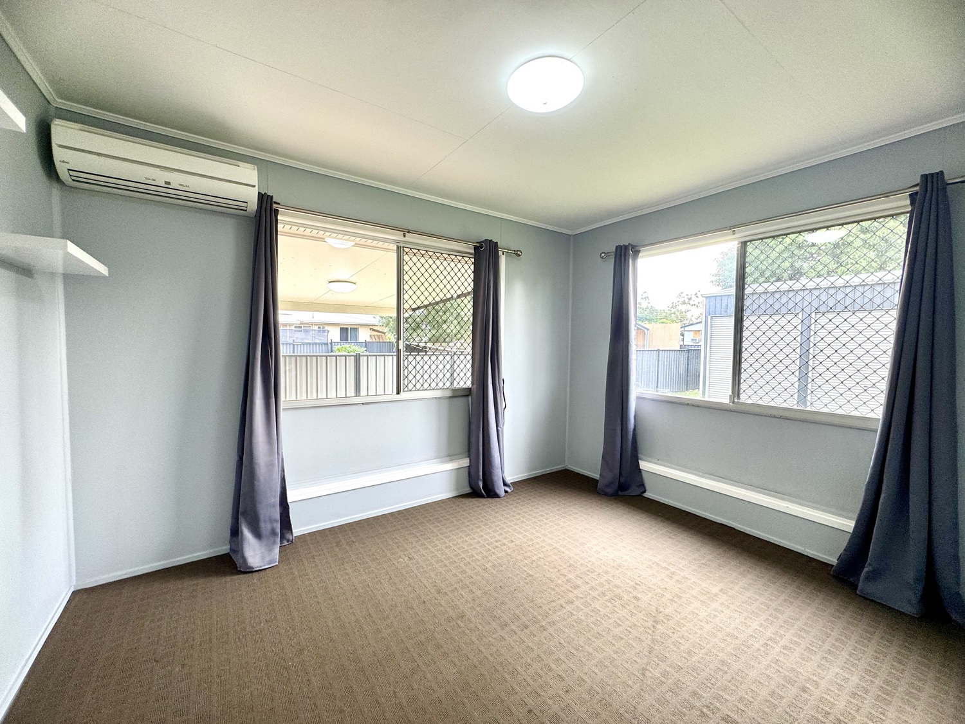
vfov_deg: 85.7
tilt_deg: -3.0
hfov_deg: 102.1
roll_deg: -0.7
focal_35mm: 14
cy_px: 362
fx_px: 390
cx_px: 482
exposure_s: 1/100
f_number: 2.2
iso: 80
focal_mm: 2.22
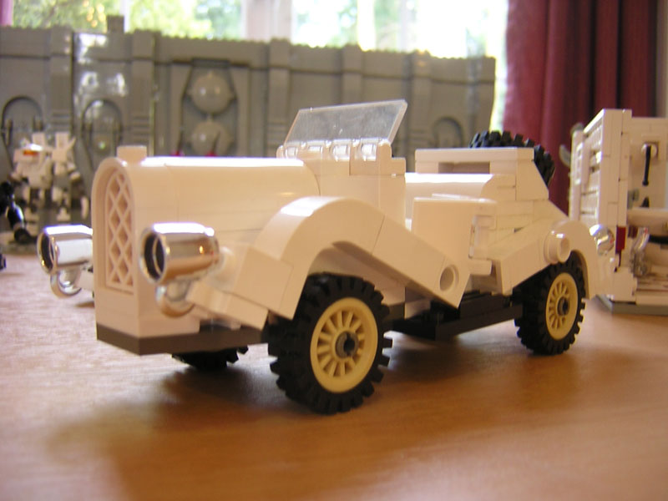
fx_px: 695
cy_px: 250
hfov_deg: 51.4
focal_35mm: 36
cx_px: 334
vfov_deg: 39.7
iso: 100
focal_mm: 4.7
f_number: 2.6
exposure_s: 1/5.1
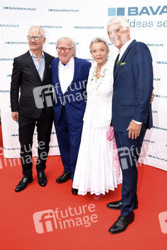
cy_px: 125
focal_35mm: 30
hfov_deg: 43.5
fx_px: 209
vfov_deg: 62.0
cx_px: 84
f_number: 5.6
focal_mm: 20
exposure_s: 1/160
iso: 320
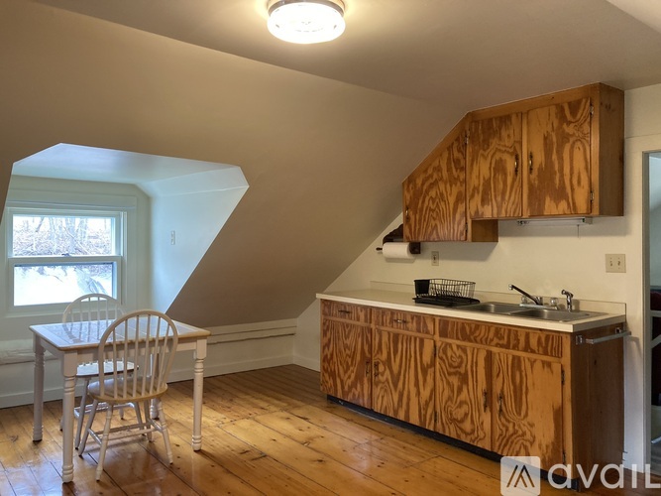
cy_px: 248
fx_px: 535
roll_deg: -0.8
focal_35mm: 28
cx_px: 330
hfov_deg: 63.5
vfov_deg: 49.7
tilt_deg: +0.0
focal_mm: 3.99
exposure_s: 1/60
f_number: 1.8
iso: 250
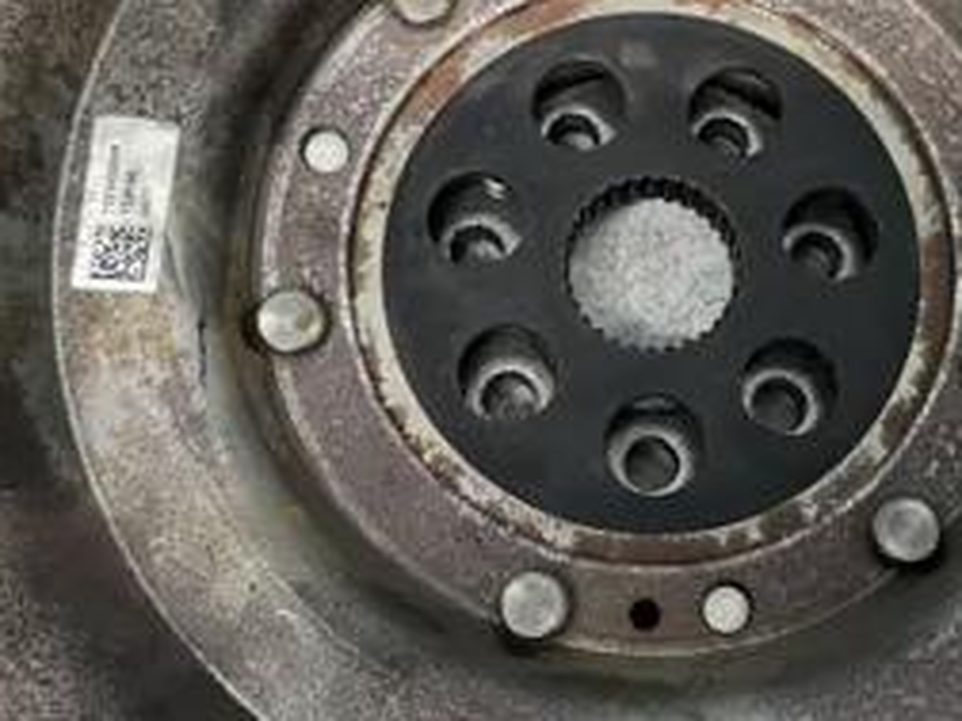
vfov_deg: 22.2
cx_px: 664
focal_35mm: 66
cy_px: 237
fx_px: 1834
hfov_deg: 29.1
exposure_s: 1/50
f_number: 1.8
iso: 125
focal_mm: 4.25
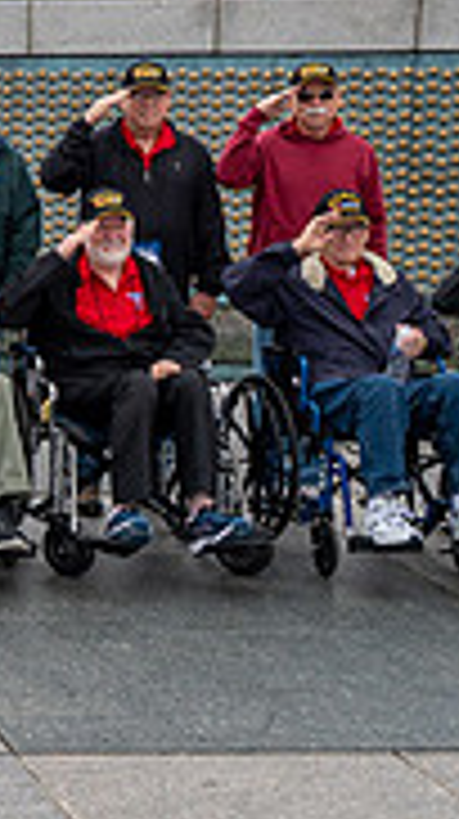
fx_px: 1801
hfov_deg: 12.5
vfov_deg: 25.6
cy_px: 325
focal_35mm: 83
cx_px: -501
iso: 500
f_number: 8
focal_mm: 24
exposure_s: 1/640
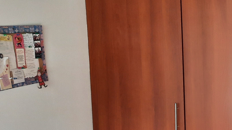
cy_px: 132
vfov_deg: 17.6
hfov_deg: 27.5
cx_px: 282
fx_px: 412
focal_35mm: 67
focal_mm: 4.6
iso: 200
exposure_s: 1/60
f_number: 2
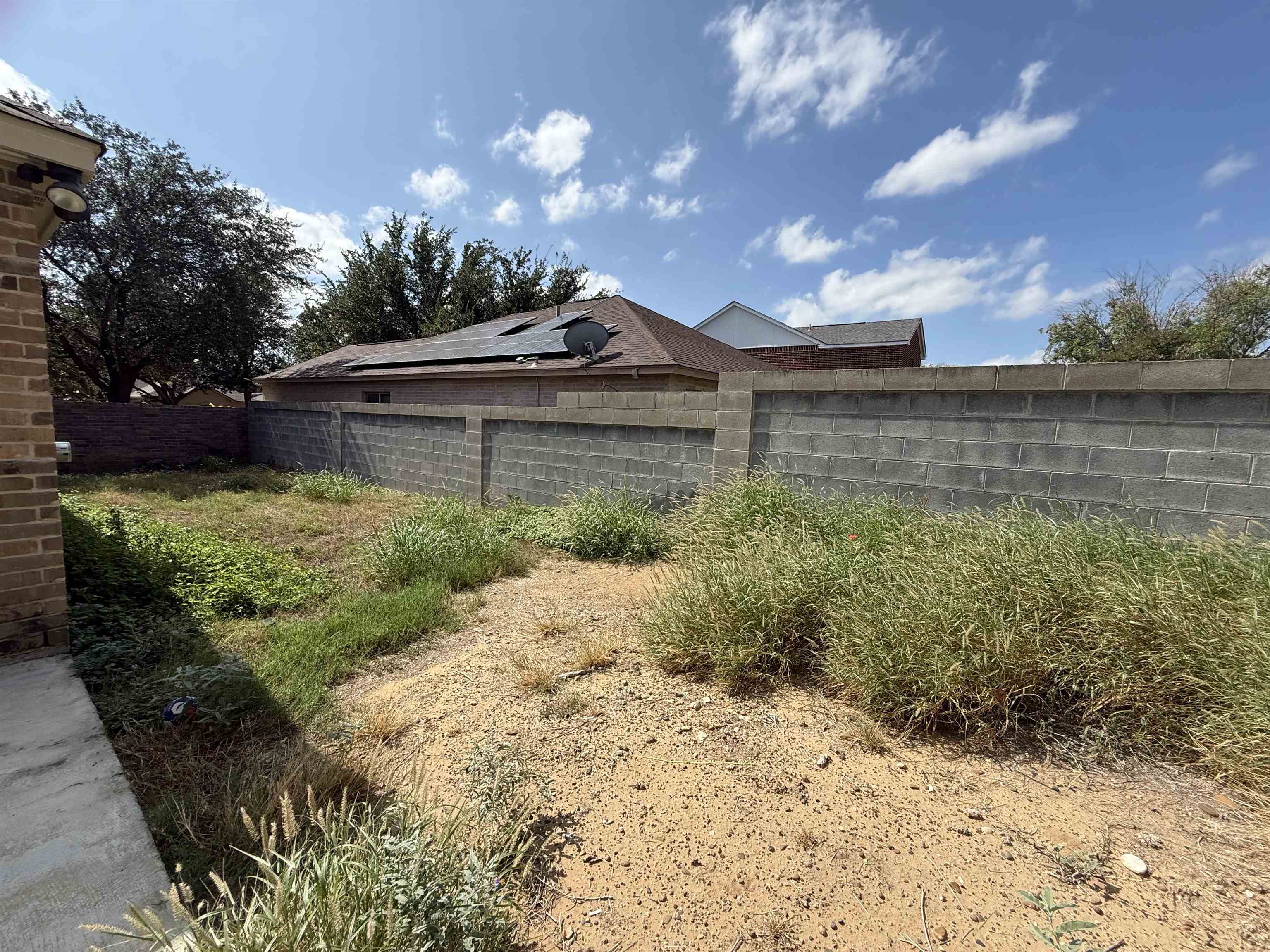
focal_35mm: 14
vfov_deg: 85.7
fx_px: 514
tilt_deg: -8.4
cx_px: 635
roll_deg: -1.9
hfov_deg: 102.1
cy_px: 476
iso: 50
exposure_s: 1/1848
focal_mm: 2.22
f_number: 2.2
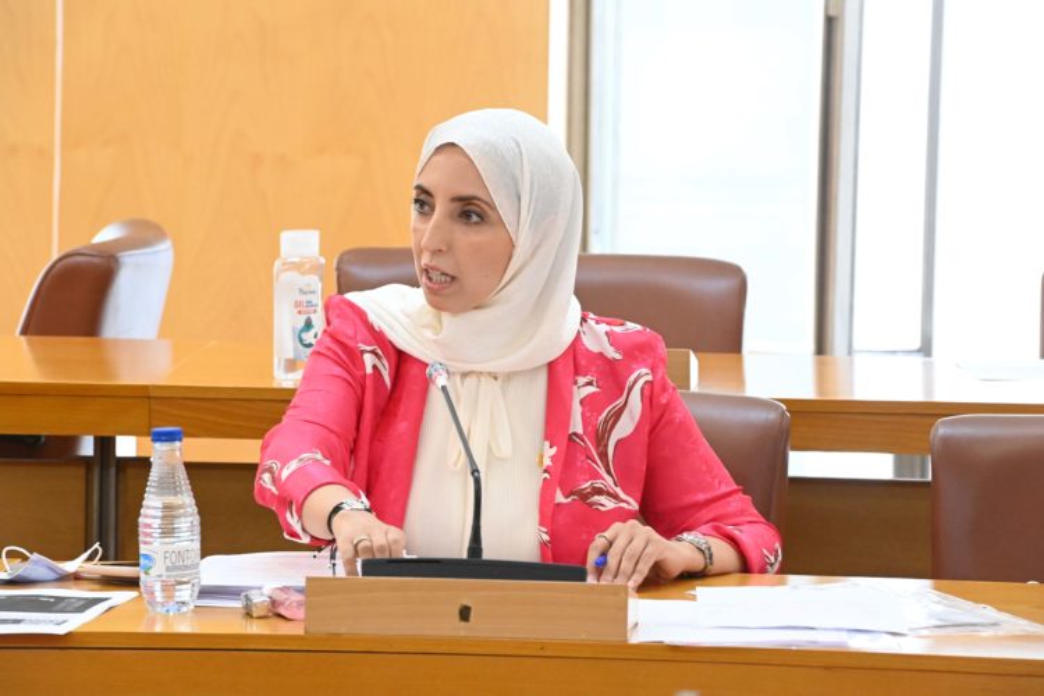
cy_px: 348
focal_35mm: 200
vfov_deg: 6.9
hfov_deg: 10.3
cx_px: 522
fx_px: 5800
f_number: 11
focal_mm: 200
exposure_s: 1/160
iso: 12800
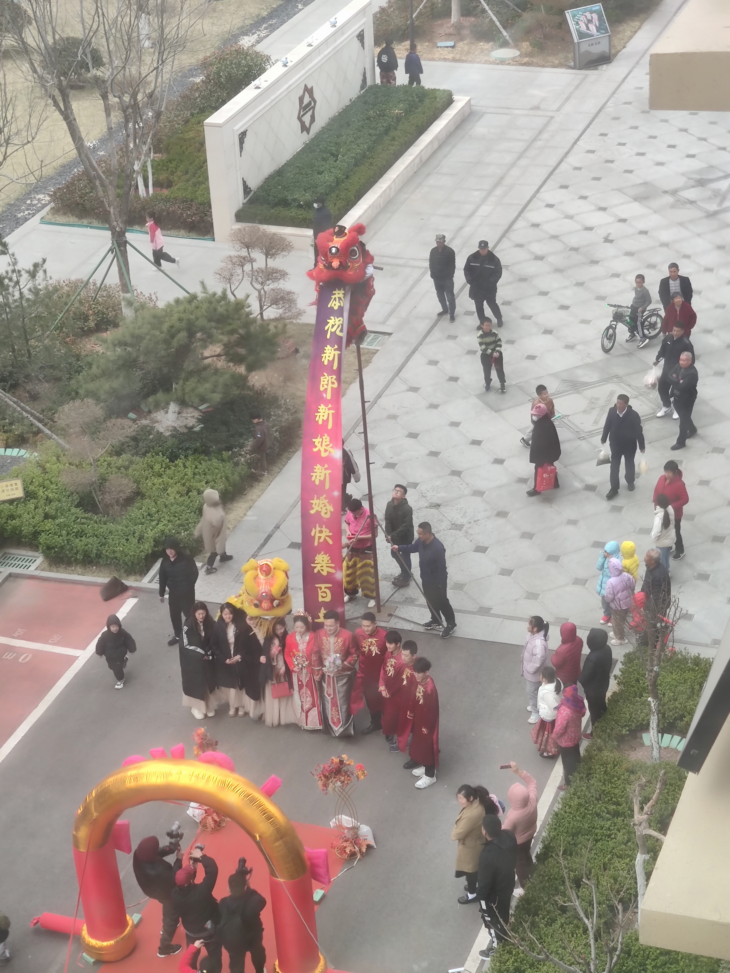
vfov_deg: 26.7
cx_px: 365
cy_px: 486
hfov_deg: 20.2
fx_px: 2053
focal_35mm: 73
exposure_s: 1/264
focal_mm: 8.16
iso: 50
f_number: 2
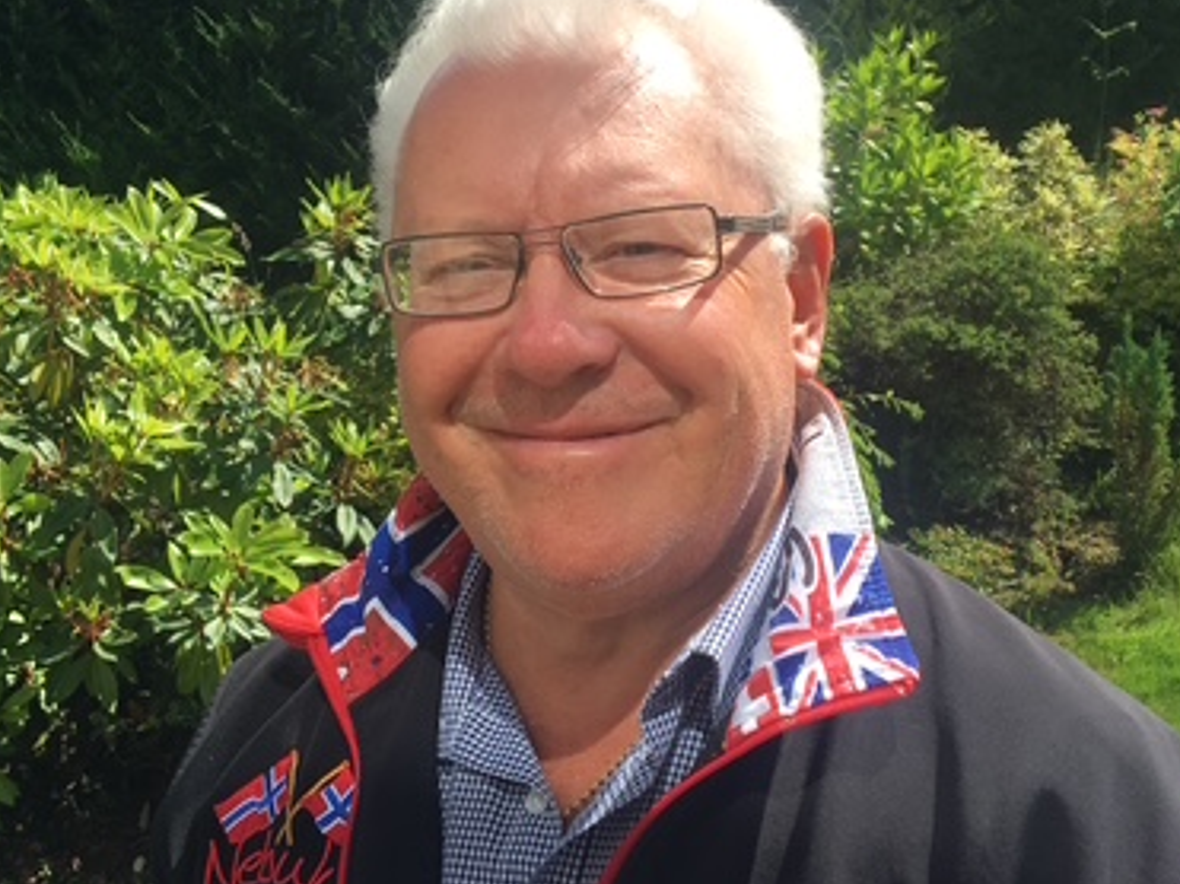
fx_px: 1704
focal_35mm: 50
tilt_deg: -6.4
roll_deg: +0.3
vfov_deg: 29.1
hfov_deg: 38.2
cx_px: 620
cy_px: 388
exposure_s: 1/974
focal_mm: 4.15
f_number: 2.2
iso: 25
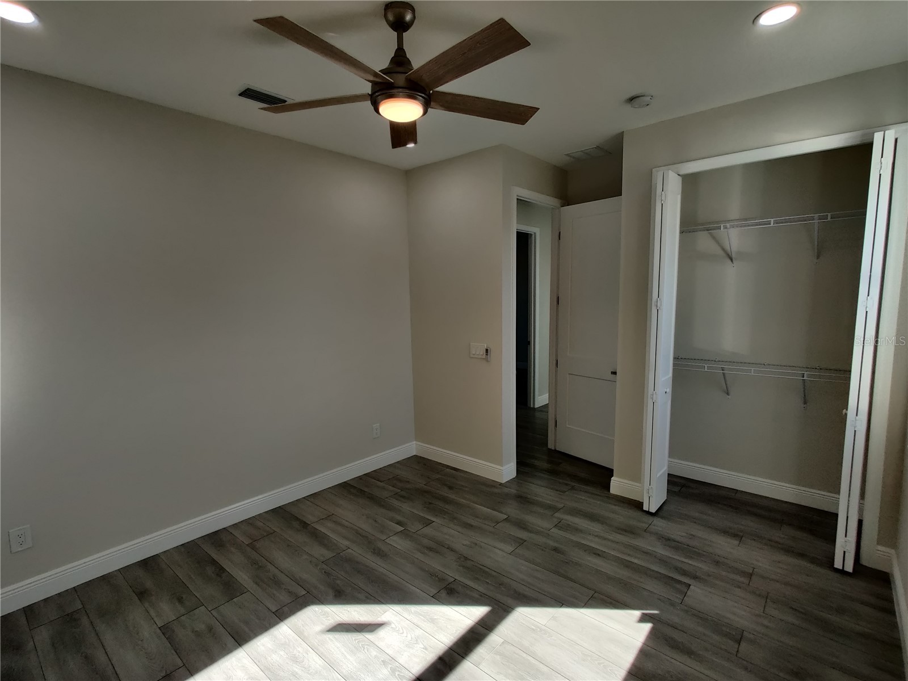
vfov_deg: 89.9
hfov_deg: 106.2
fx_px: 341
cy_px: 340
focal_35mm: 13
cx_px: 454
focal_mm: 2.25
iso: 200
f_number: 2.2
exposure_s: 1/100
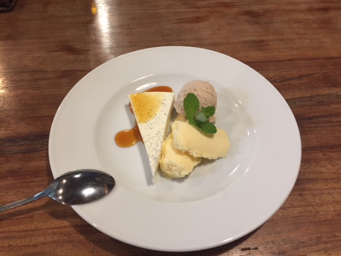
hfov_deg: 61.7
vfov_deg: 48.2
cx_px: 170
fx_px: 286
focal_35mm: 29
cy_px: 128
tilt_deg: -52.7
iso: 100
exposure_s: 1/30
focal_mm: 4.15
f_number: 2.2
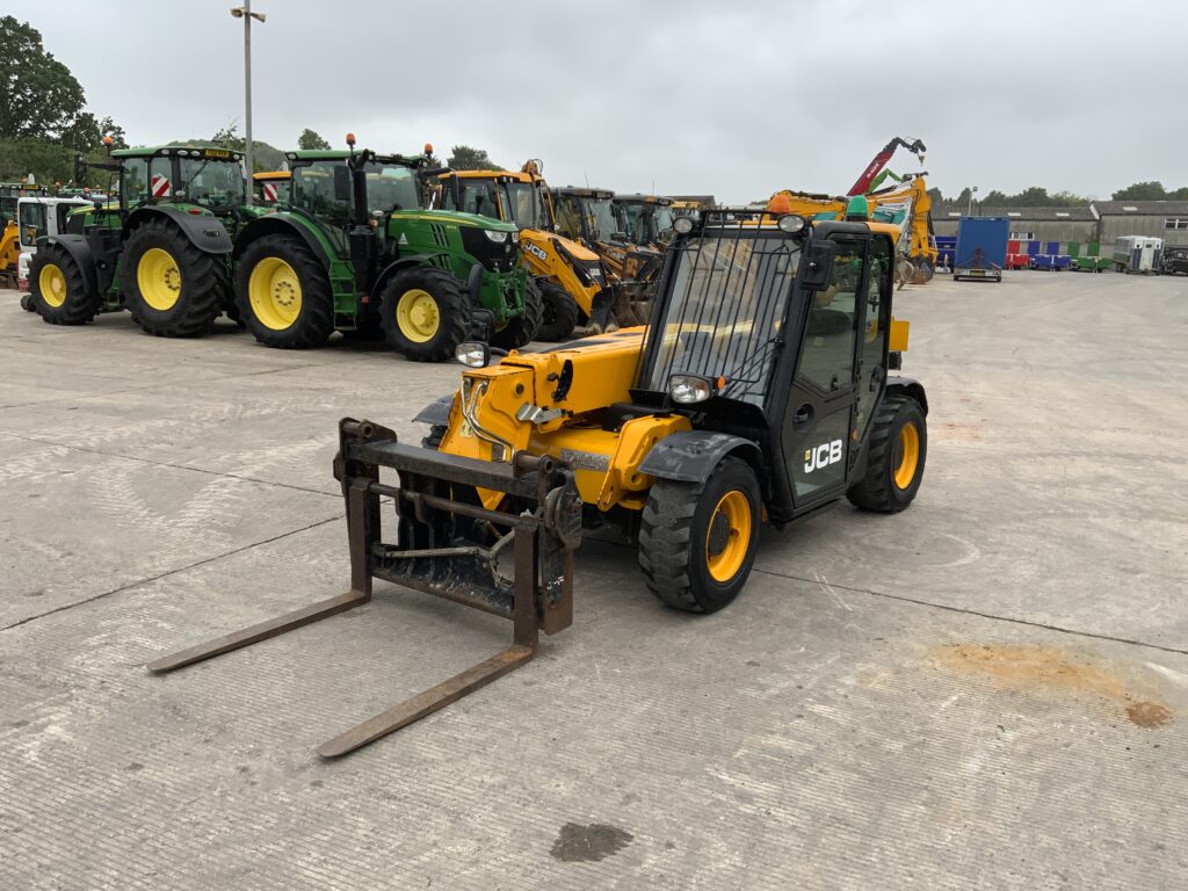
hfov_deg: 61.7
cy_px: 446
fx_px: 995
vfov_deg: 48.2
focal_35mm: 29
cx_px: 594
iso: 16
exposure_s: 1/358
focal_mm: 3
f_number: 1.8
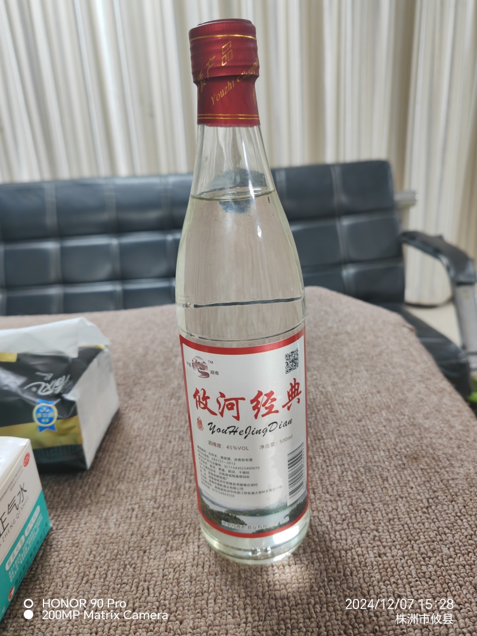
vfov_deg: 65.3
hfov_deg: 51.3
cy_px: 318
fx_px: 496
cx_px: 238
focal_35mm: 27
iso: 1000
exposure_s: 1/100
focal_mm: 6.12
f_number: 1.9
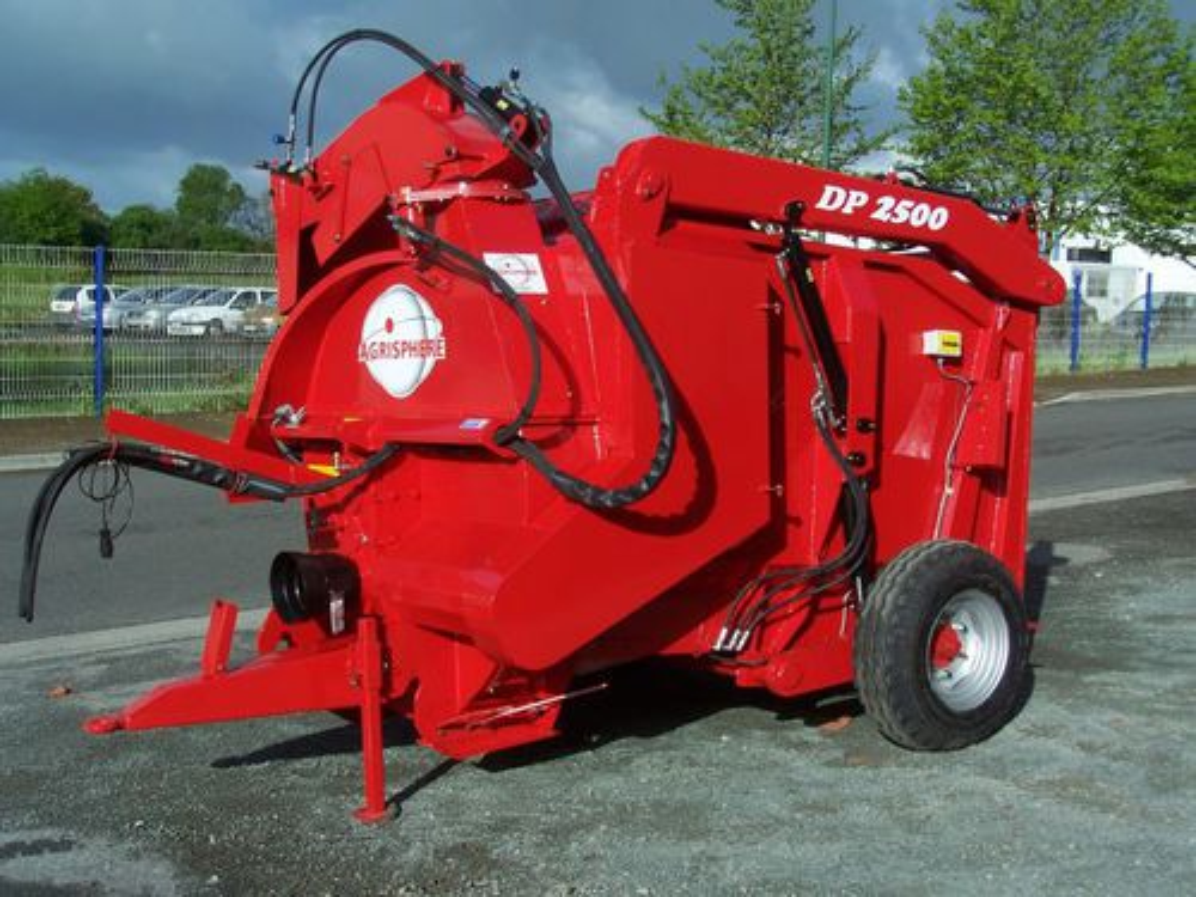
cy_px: 448
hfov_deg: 39.7
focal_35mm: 48
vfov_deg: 30.3
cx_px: 598
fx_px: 1658
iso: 80
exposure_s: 1/750
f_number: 4
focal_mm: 8
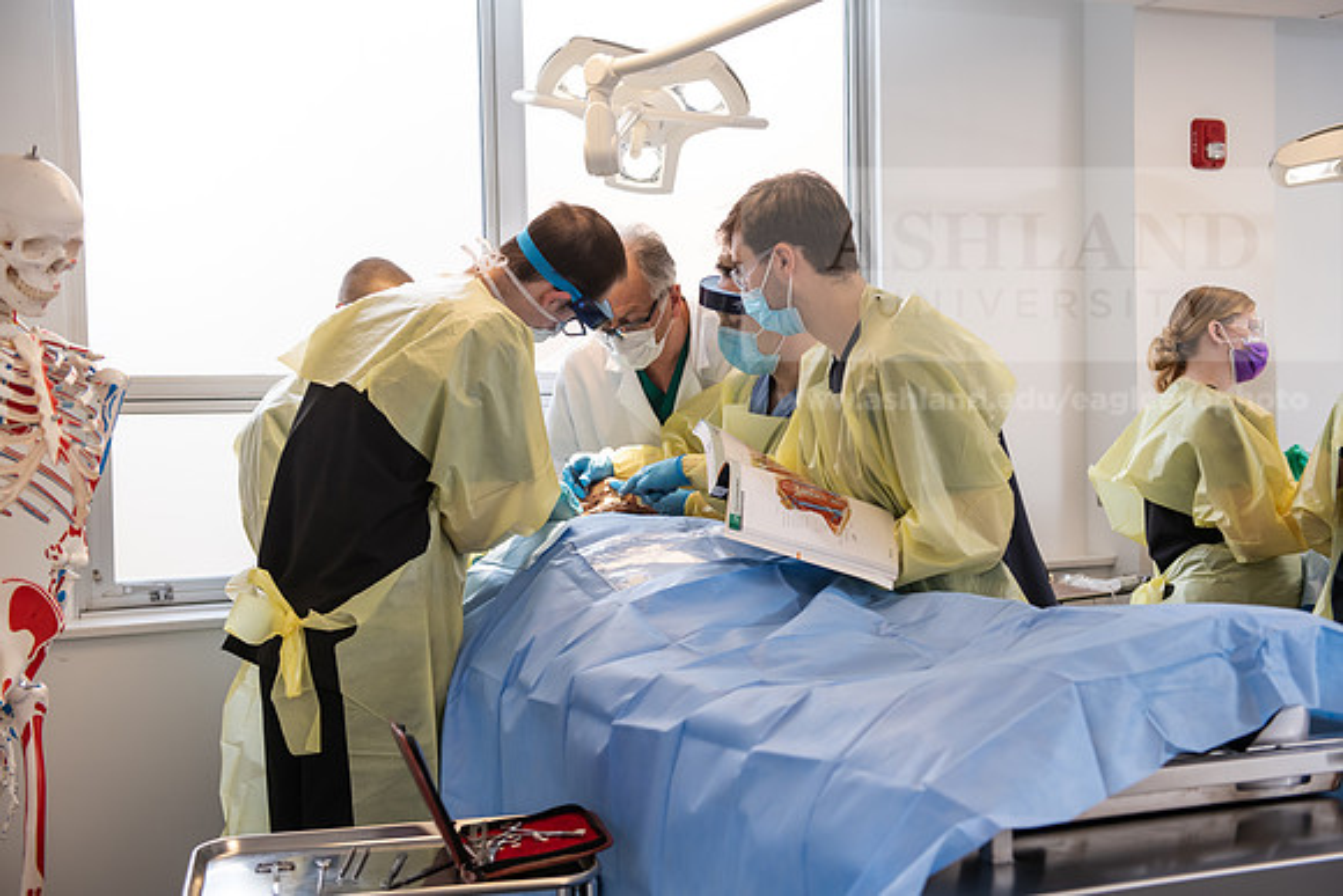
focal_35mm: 48
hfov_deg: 41.1
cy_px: 448
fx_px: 1791
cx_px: 672
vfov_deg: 28.1
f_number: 4
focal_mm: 48
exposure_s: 1/200
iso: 640
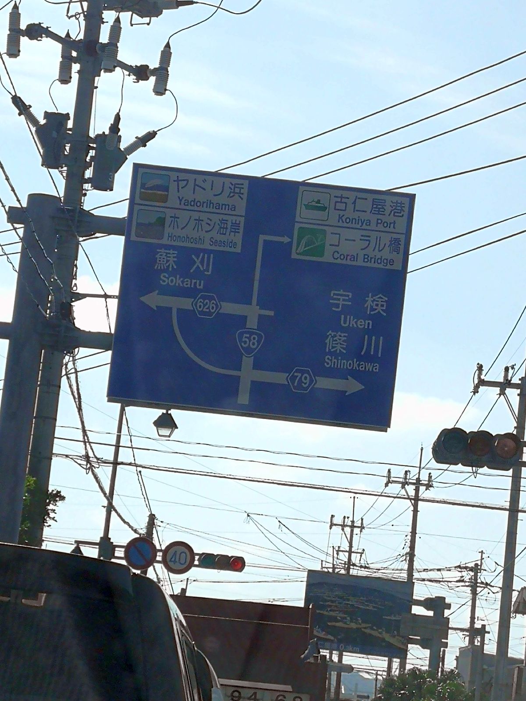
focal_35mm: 105
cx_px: 263
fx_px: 2127
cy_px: 350
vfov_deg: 18.7
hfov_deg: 14.1
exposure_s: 1/1543
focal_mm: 3.95
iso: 50
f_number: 2.2
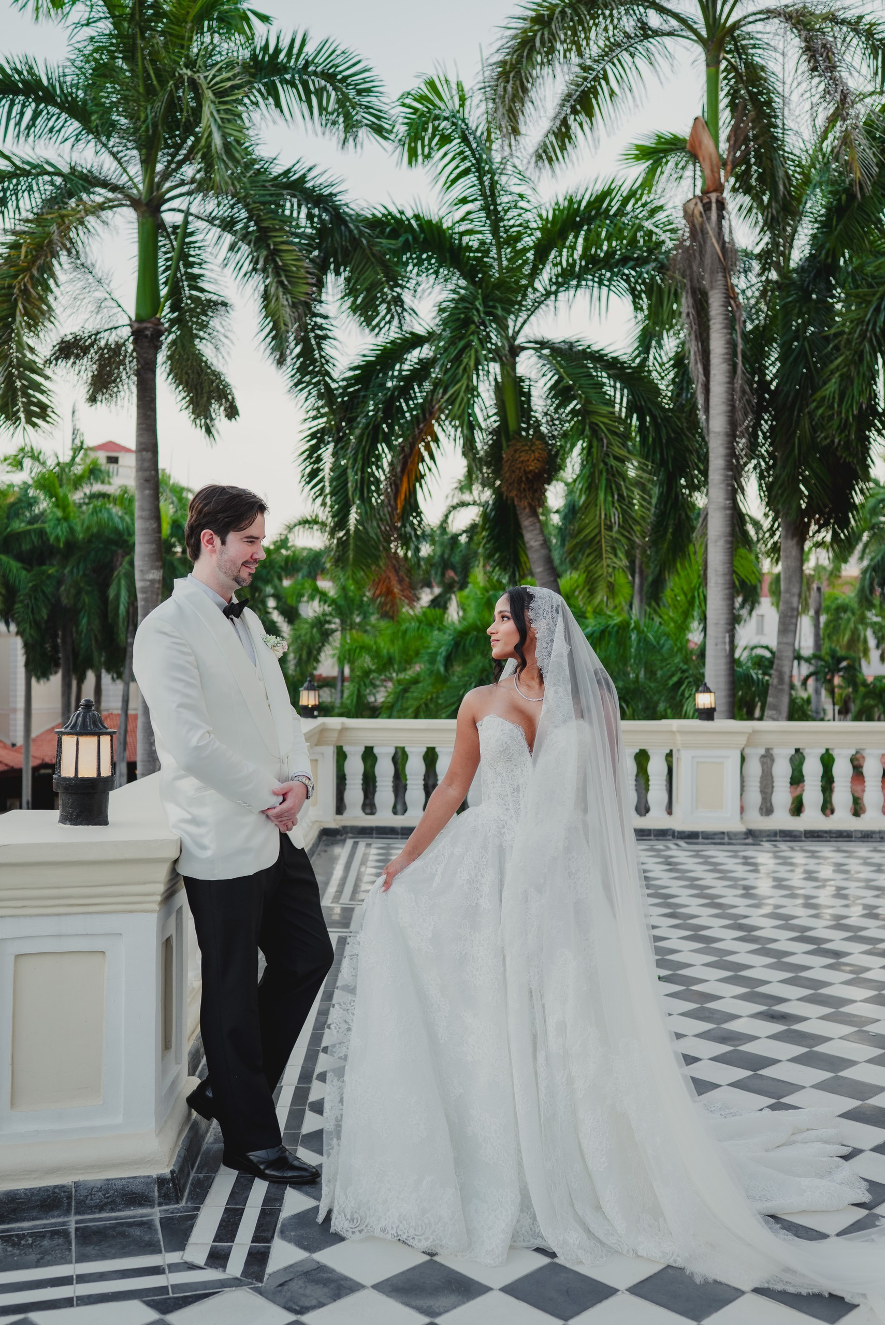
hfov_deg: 37.9
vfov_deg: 54.4
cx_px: 442
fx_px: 1289
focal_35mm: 35
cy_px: 662
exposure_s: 1/160
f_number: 3.2
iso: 160
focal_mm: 35
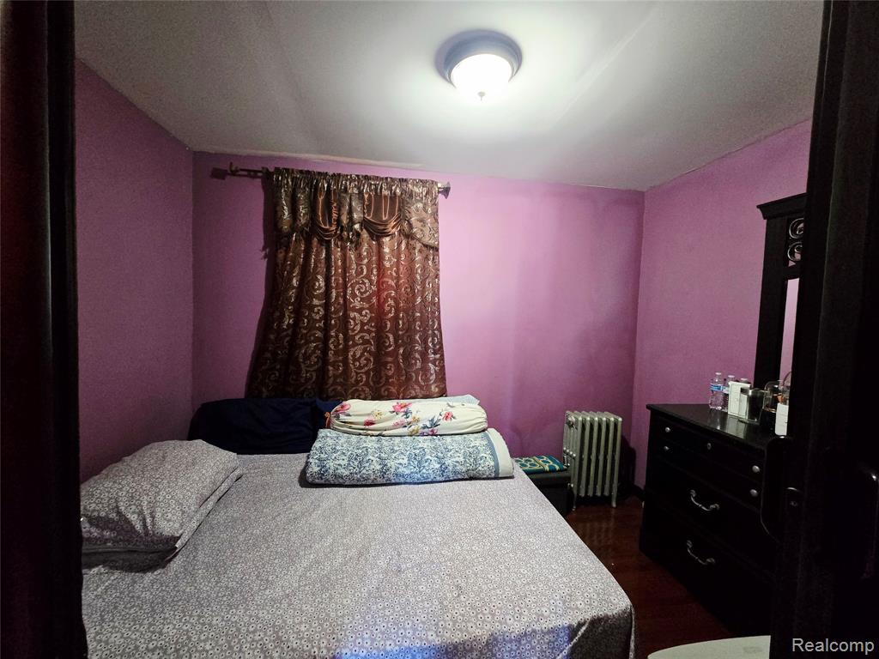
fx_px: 330
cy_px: 330
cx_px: 440
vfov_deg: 89.9
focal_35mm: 13
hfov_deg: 106.2
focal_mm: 2.2
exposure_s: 1/60.2
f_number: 2.2
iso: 1250
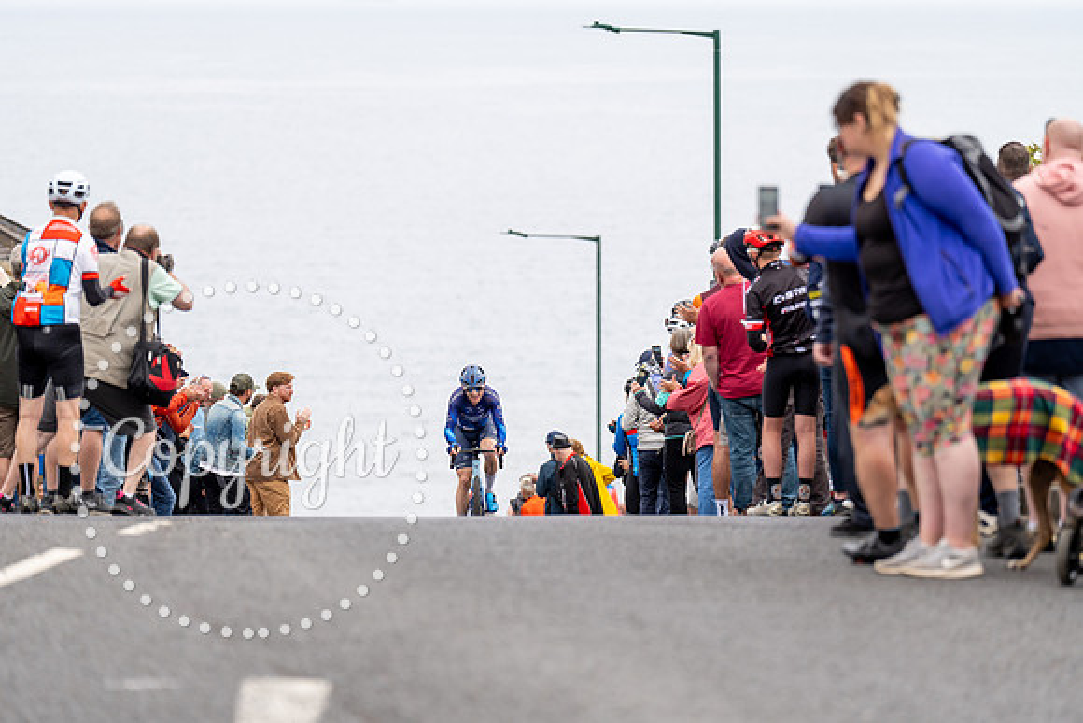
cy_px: 362
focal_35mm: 194
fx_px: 5837
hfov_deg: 10.6
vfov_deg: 7.1
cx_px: 542
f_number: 3.5
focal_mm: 194
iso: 320
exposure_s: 1/1000
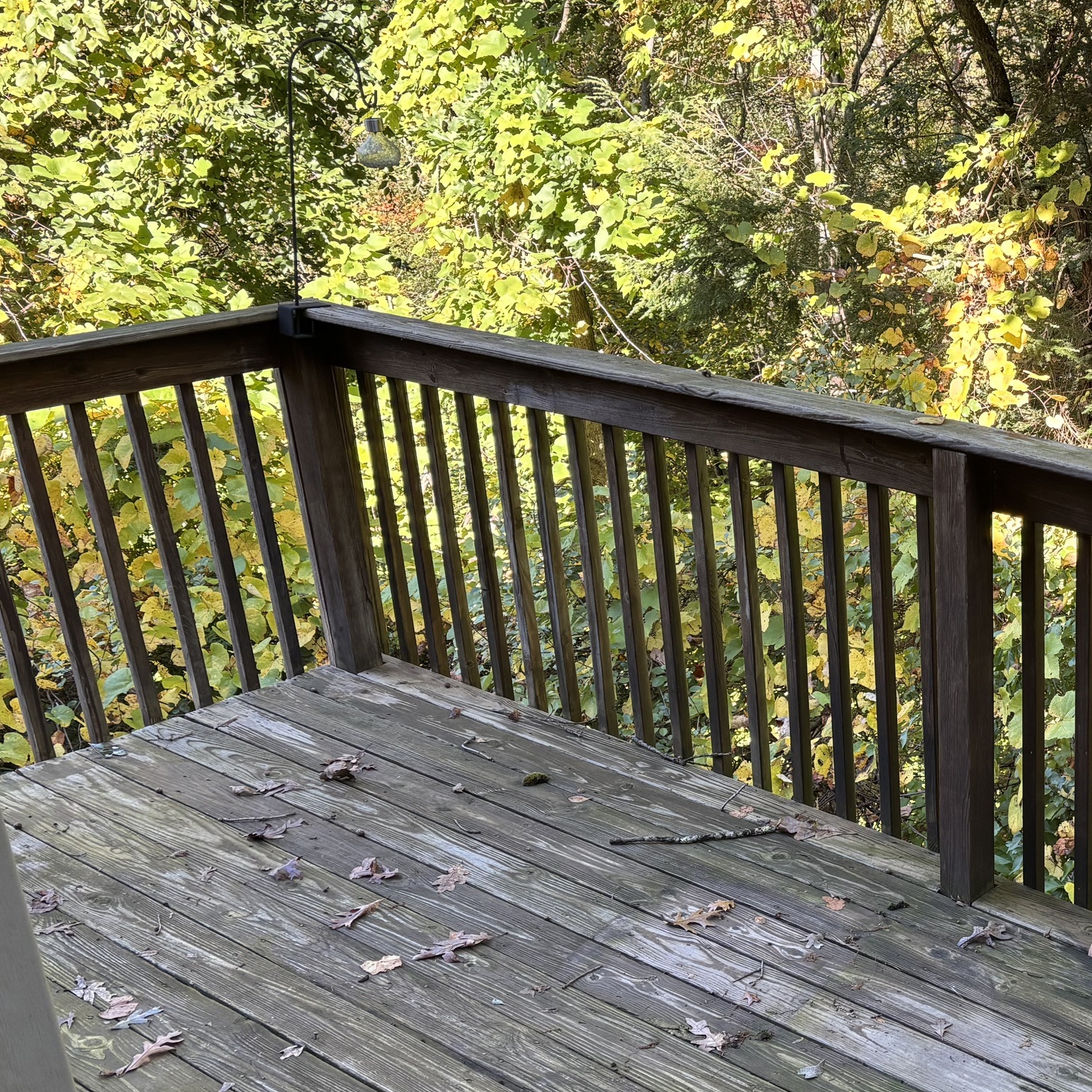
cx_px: 1037
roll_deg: +0.4
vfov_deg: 35.3
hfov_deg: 33.0
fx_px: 1713
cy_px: 612
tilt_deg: -21.8
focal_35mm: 48
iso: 40
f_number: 1.6
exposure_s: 1/152
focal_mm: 5.96
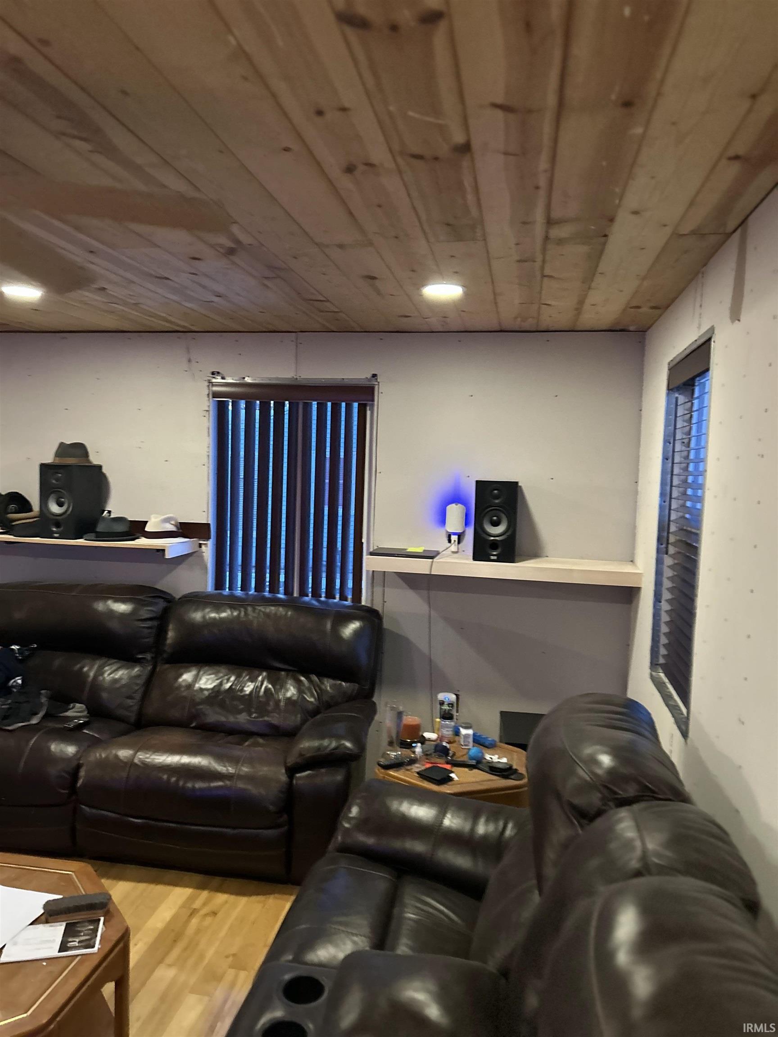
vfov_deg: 67.3
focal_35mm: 26
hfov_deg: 53.1
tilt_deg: -0.5
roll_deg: -1.6
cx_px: 389
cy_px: 518
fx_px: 779
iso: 500
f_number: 1.5
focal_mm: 5.7
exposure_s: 1/30
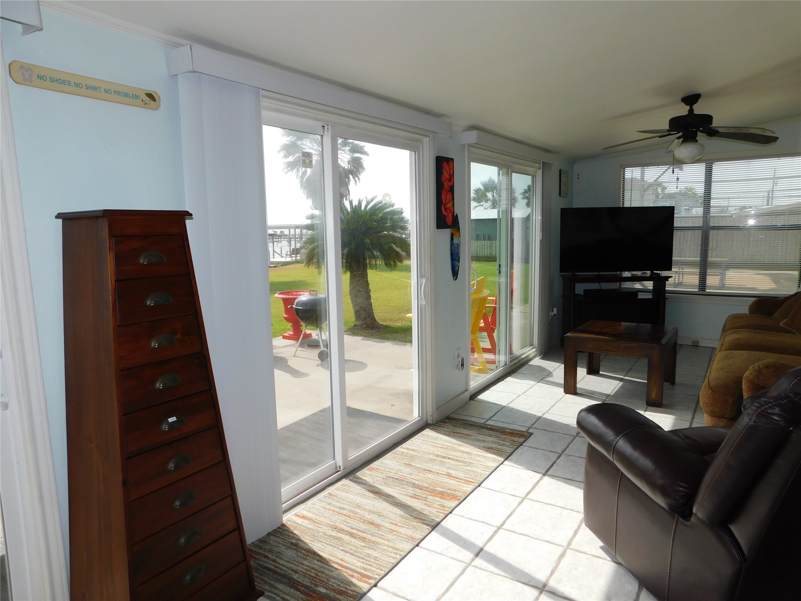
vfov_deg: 58.9
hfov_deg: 73.9
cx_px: 400
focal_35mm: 23
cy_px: 300
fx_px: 532
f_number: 3
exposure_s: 1/1000
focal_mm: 4
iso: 125
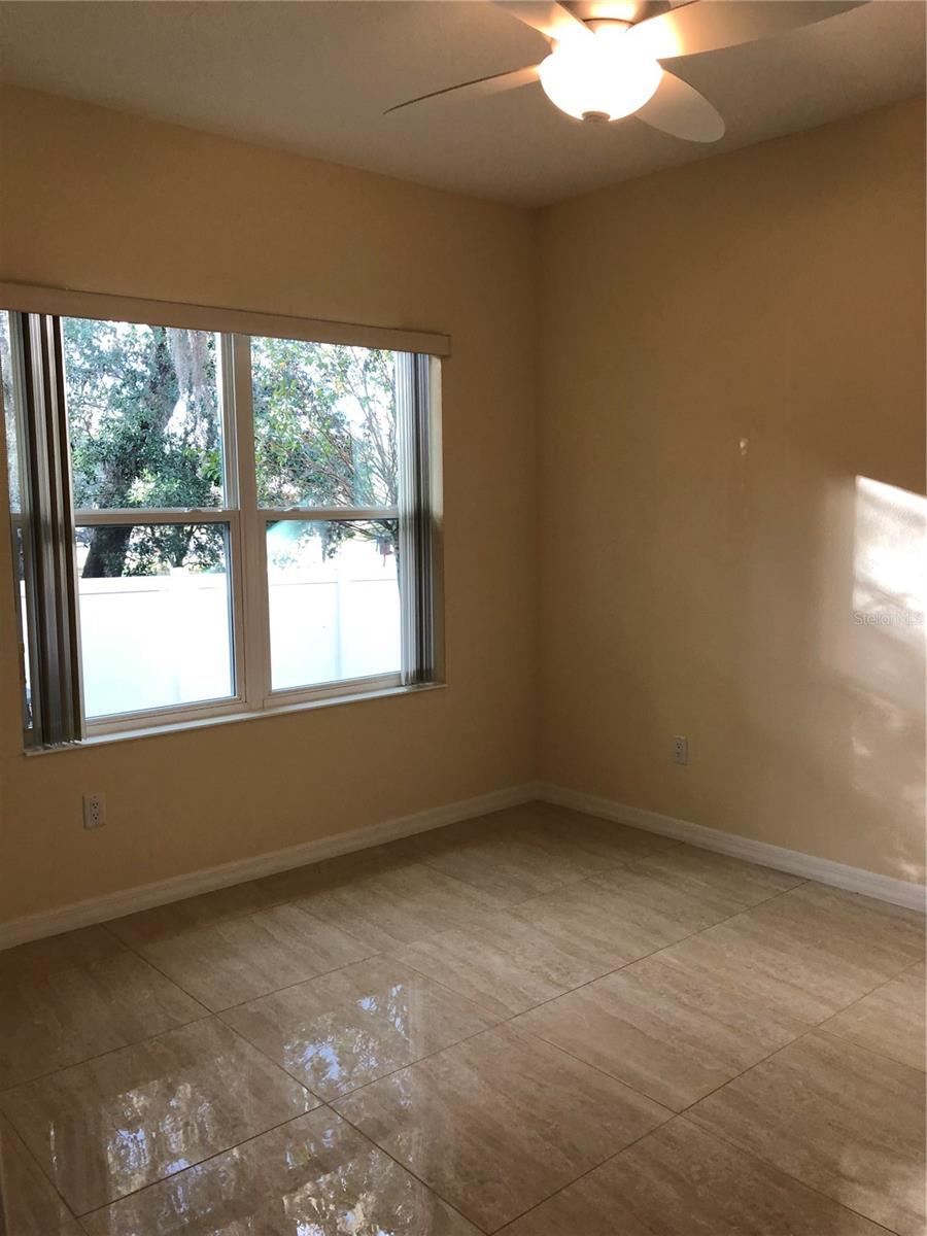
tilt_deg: -4.5
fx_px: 1035
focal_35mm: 29
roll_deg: +0.7
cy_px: 618
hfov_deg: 48.2
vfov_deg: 61.7
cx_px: 464
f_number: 1.8
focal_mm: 3.99
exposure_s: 1/30
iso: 32
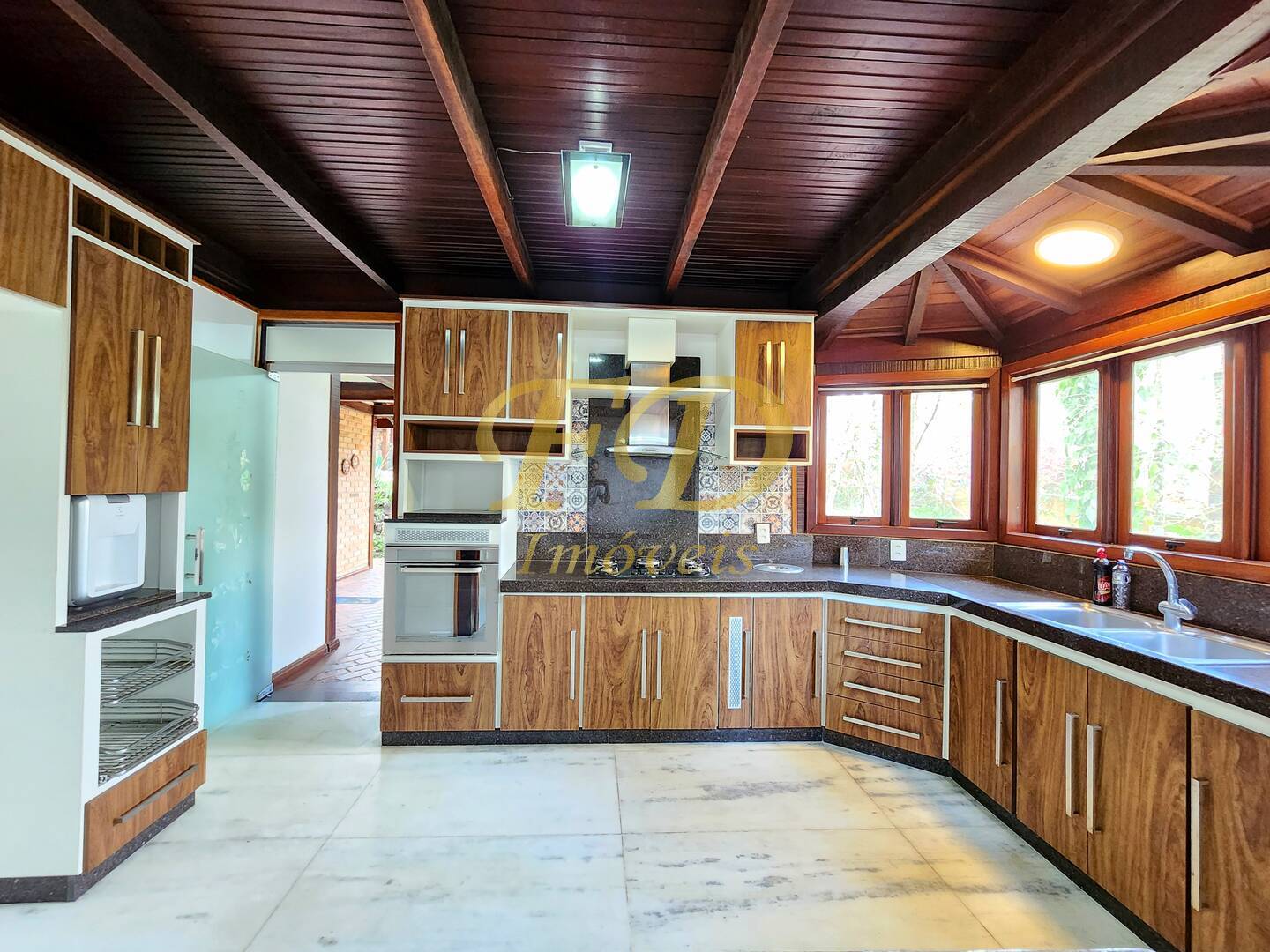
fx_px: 477
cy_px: 476
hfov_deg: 106.2
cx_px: 635
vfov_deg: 89.9
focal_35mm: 13
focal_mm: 2.2
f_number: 2.2
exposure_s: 1/24
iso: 1000
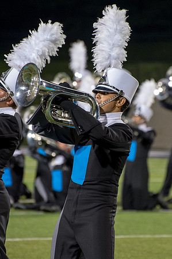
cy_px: 115
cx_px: 103
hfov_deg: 3.7
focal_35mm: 366
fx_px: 2632
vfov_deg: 5.6
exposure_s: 1/160
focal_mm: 220
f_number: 5.3
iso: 2500
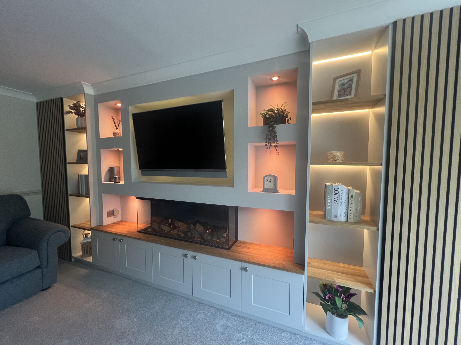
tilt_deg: -3.0
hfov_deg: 106.2
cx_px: 230
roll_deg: +0.0
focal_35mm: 13
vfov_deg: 89.9
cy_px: 172
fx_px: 173
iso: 160
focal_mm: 1.57
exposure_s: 1/99
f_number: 1.8
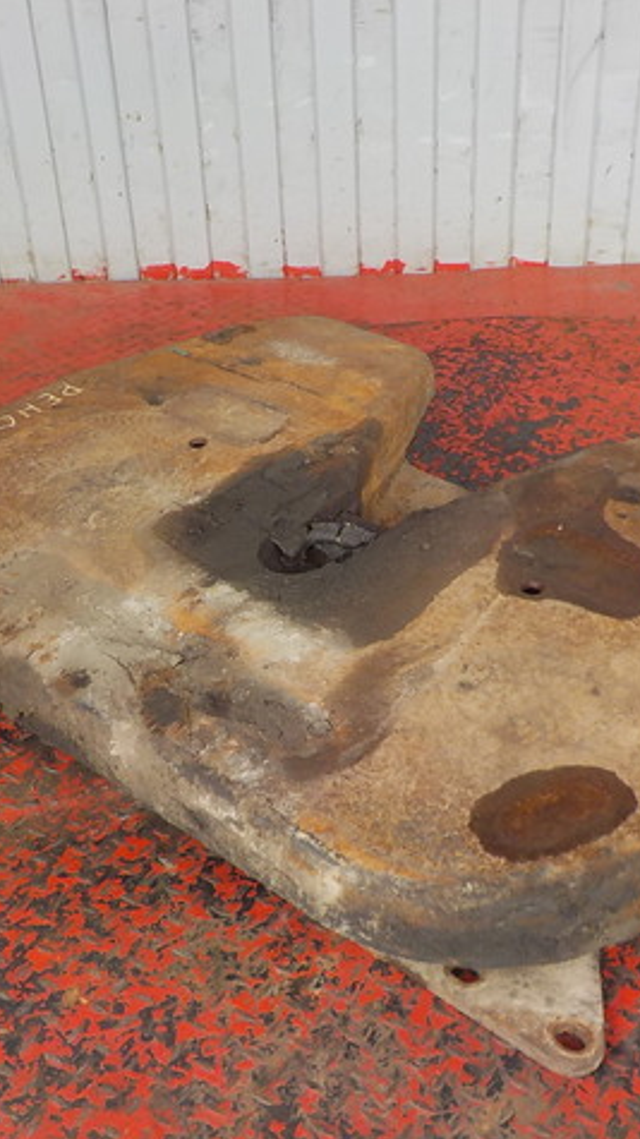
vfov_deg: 46.4
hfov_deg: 27.1
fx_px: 1328
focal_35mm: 44
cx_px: 288
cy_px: 568
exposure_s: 1/100
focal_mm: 4.1
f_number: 3.3
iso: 125
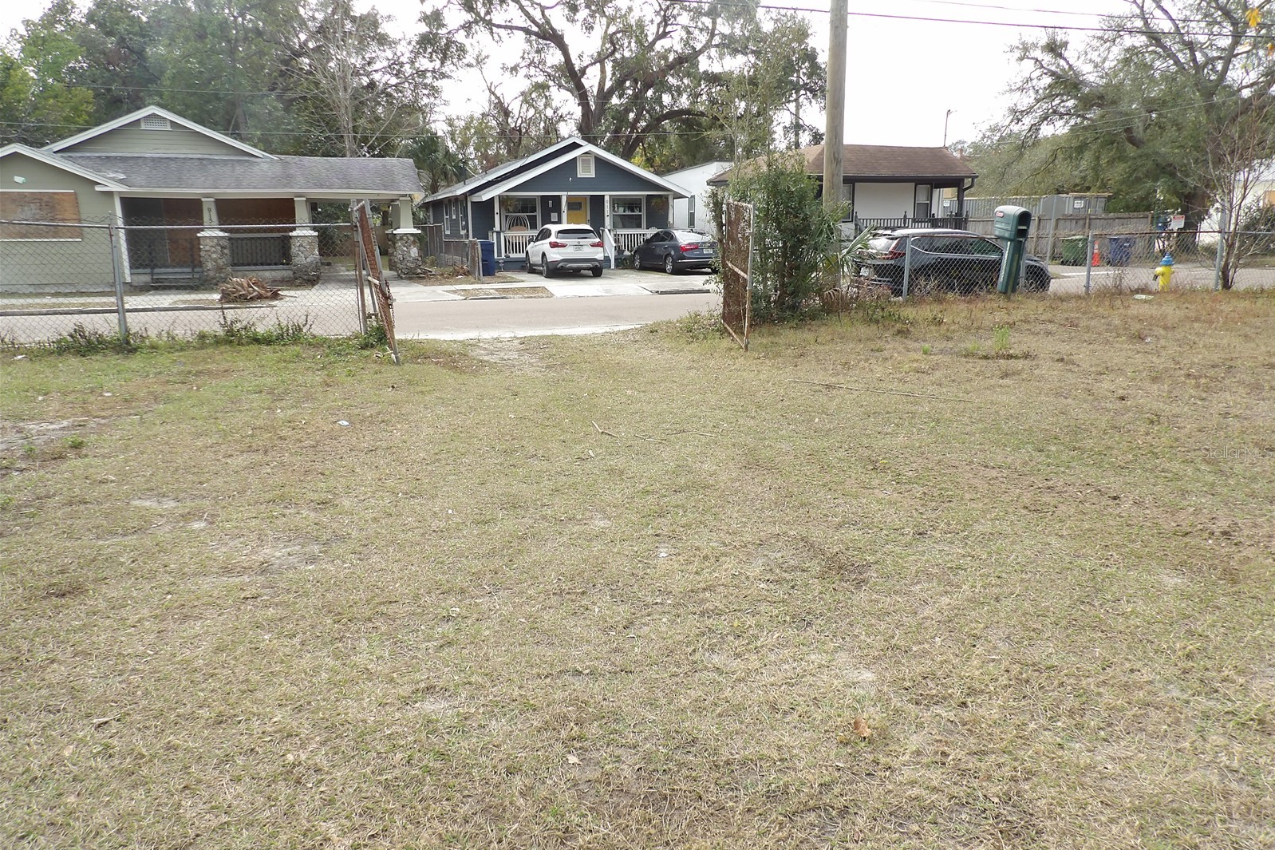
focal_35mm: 25
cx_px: 638
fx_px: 885
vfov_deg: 51.2
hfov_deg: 71.5
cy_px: 452
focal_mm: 4.3
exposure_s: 1/502
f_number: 3.2
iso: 100
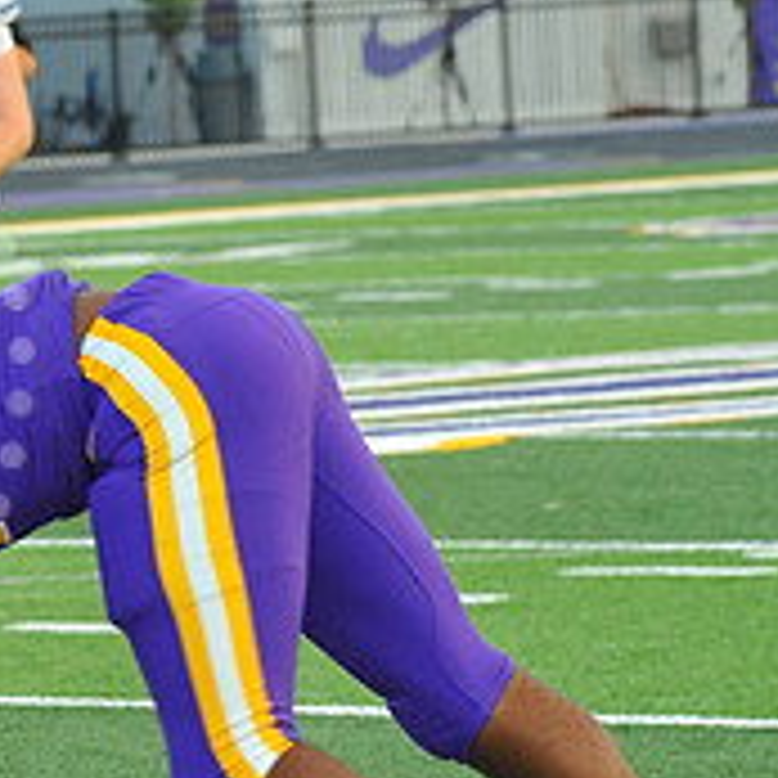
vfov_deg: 4.0
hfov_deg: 3.9
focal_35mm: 442
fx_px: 11239
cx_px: -396
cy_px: 360
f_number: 8
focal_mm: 155
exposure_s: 1/320
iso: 2000
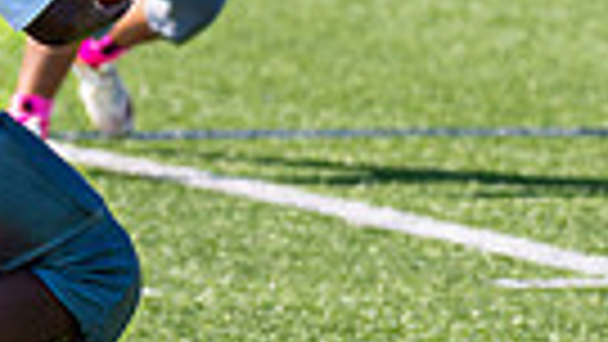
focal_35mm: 542
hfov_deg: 4.0
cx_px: -37
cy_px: 10
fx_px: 8740
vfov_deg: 2.2
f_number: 2.8
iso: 100
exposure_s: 1/1250
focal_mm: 76
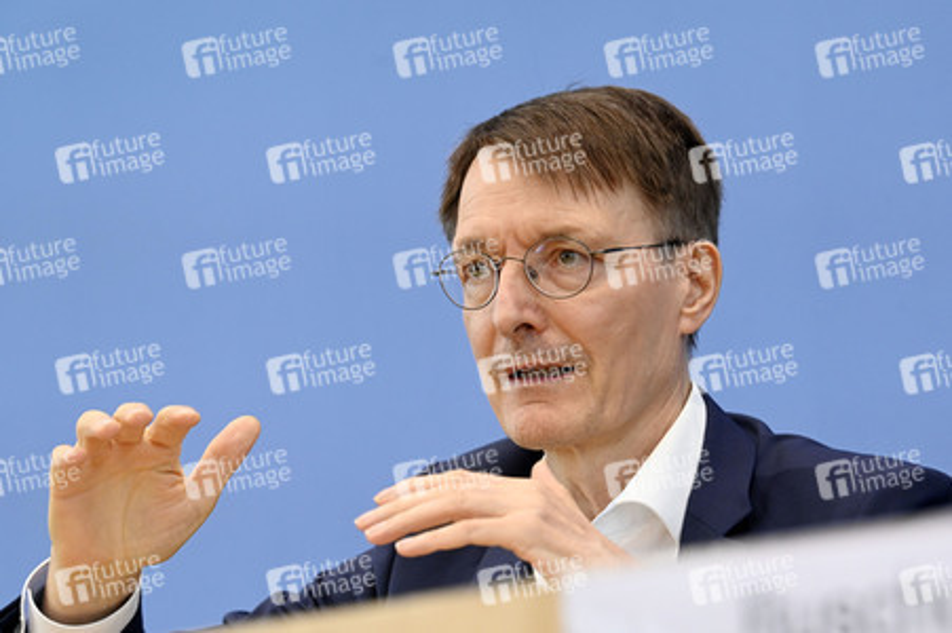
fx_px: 3832
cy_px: 316
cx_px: 476
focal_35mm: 145
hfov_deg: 14.2
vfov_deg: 9.4
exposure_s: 1/640
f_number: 6.3
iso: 5000
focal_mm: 145
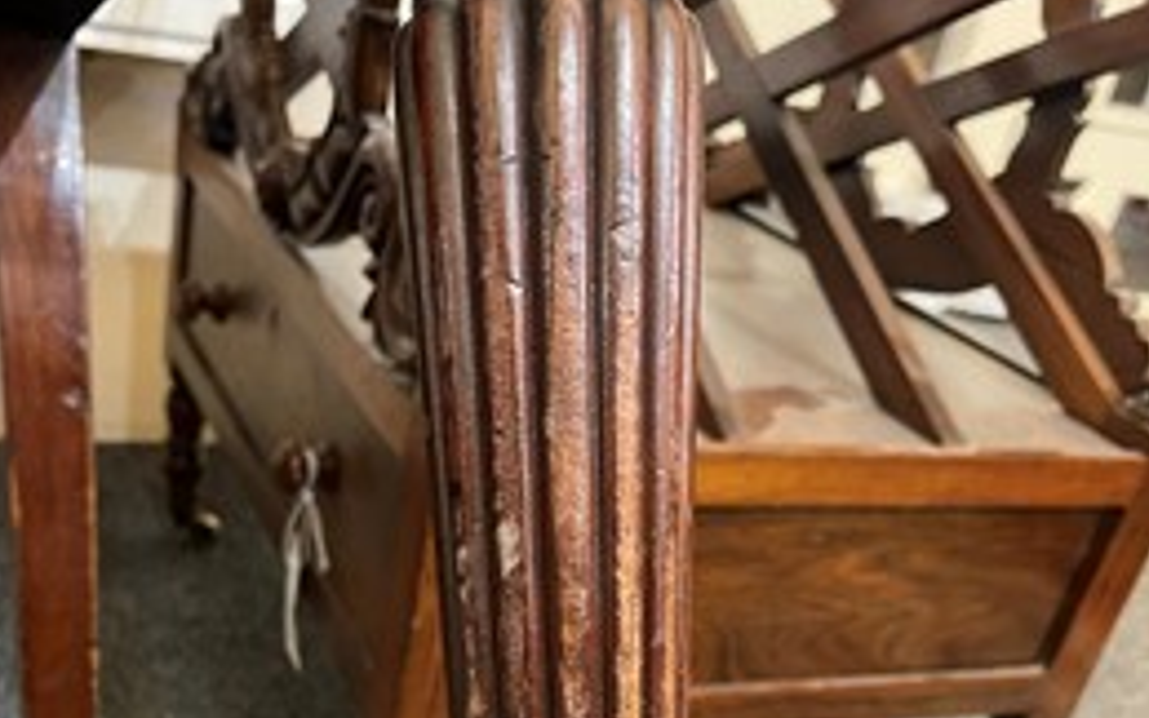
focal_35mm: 41
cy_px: 705
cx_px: 488
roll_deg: -14.3
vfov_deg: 29.4
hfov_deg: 48.0
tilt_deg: -33.0
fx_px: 1284
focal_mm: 5.1
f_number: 1.6
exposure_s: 1/33
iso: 500
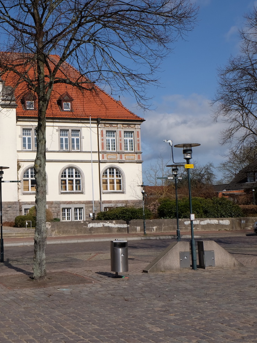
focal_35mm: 47
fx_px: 465
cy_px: 174
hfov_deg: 28.8
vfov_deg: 40.4
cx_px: -2
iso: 200
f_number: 10
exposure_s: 1/450
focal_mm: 21.1
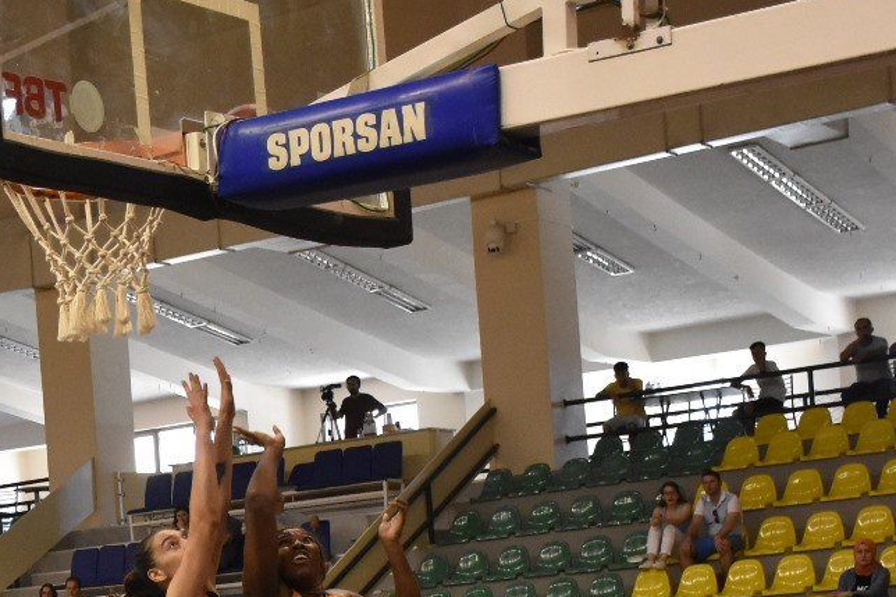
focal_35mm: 93
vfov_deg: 14.4
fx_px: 2314
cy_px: 654
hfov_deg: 21.4
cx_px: 67
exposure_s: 1/400
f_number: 3.8
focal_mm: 26
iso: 3200
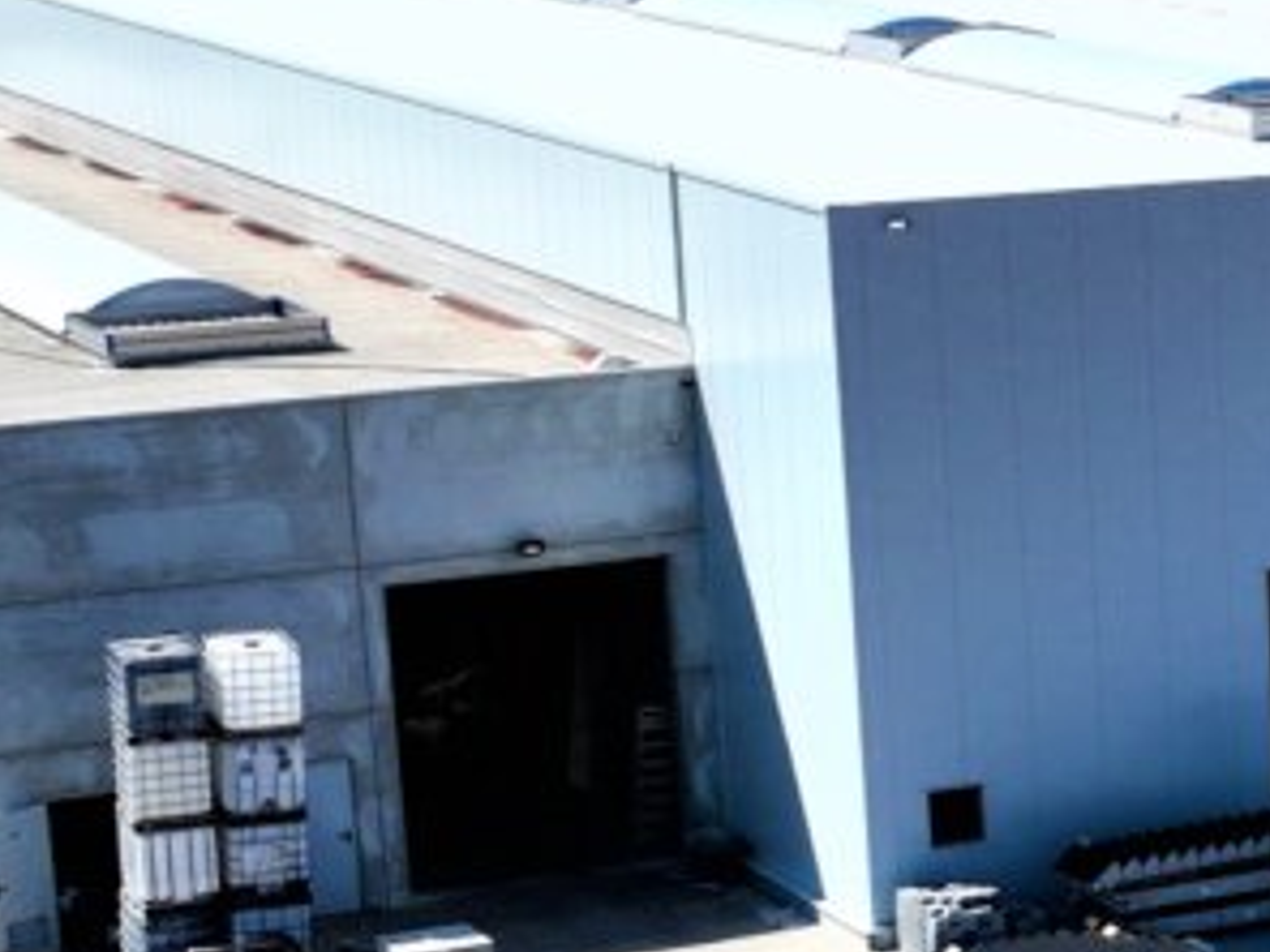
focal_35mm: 130
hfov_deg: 13.9
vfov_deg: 11.4
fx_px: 4769
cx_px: 2124
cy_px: 793
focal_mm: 12.29
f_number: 2.8
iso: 100
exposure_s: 1/2500
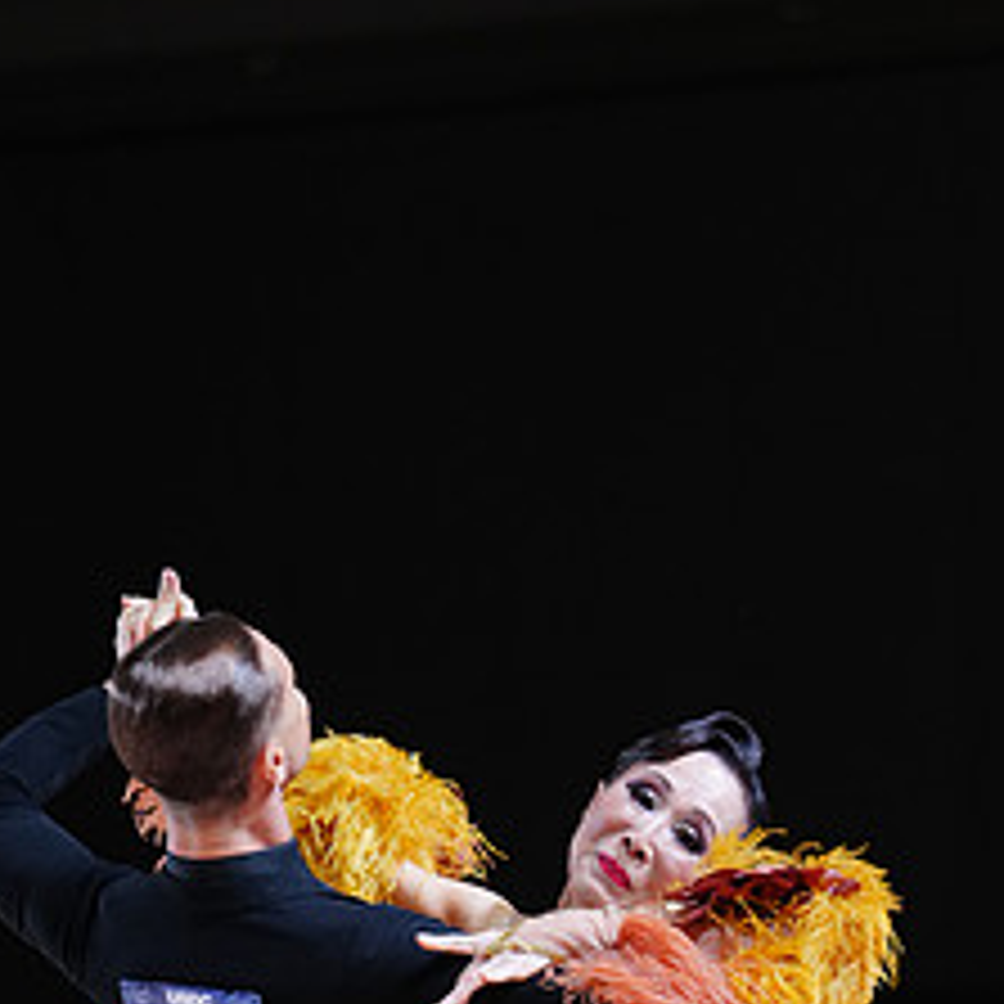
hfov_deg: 6.7
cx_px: 601
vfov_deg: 6.7
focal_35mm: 261
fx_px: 8565
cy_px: 1256
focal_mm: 118
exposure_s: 1/500
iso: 1000
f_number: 2.8
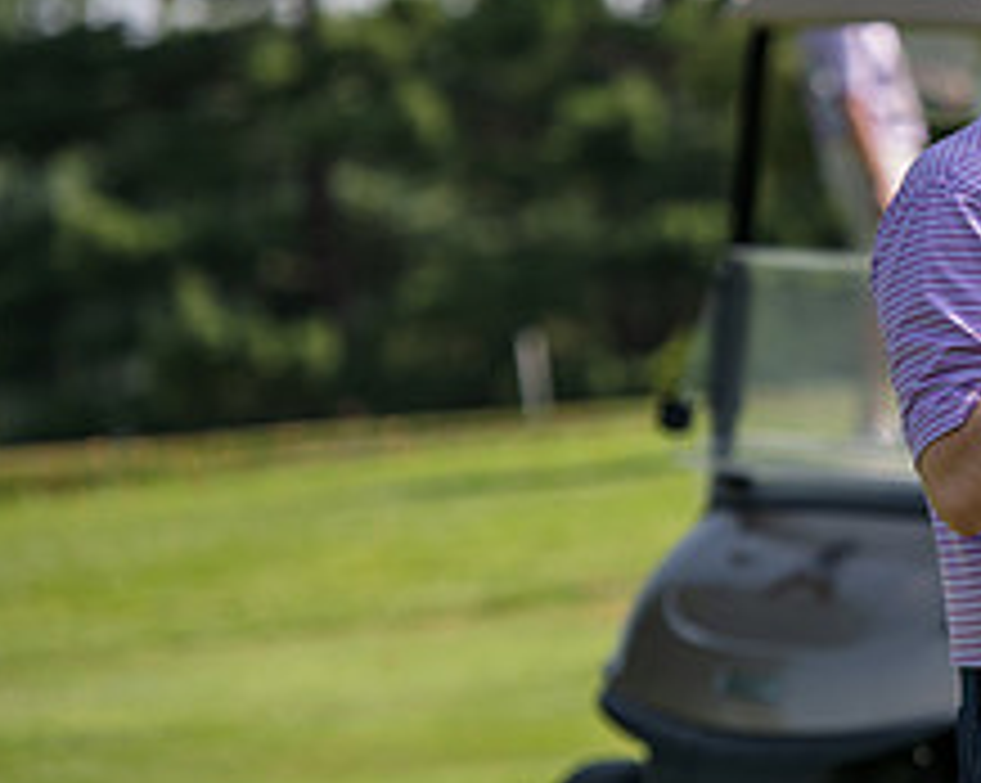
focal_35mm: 362
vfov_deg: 4.3
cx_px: 1282
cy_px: 277
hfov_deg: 5.3
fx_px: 10501
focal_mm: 145
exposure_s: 1/500
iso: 80
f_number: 3.5
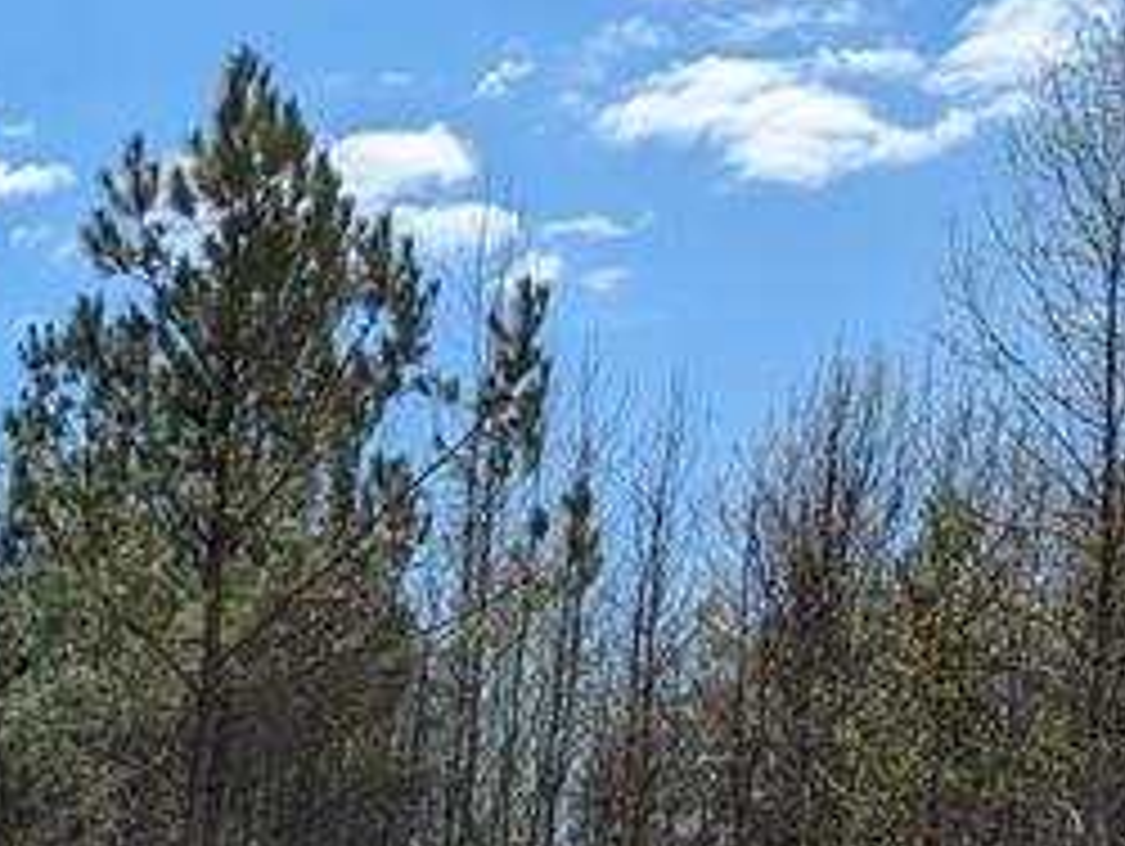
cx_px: -1082
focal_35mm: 98
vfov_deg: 13.9
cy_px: 1400
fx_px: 3188
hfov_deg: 15.9
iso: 37
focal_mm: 6.81
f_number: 1.85
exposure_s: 1/2058
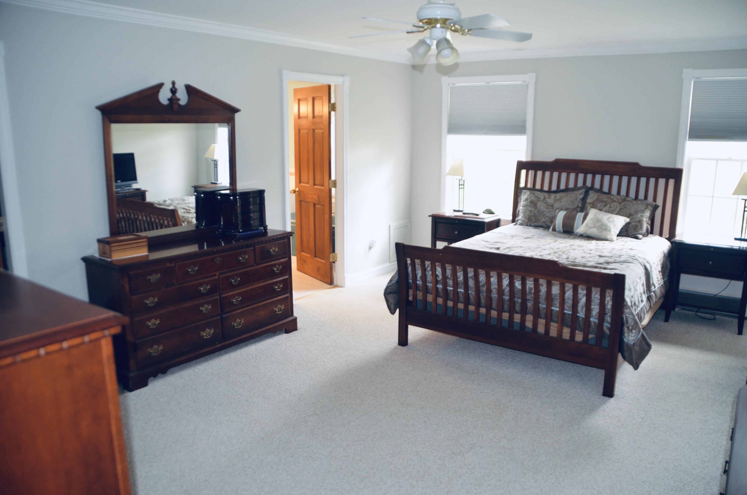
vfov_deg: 47.7
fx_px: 559
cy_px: 248
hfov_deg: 67.5
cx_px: 374
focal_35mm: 27
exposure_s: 1/60
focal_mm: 18
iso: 800
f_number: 3.5
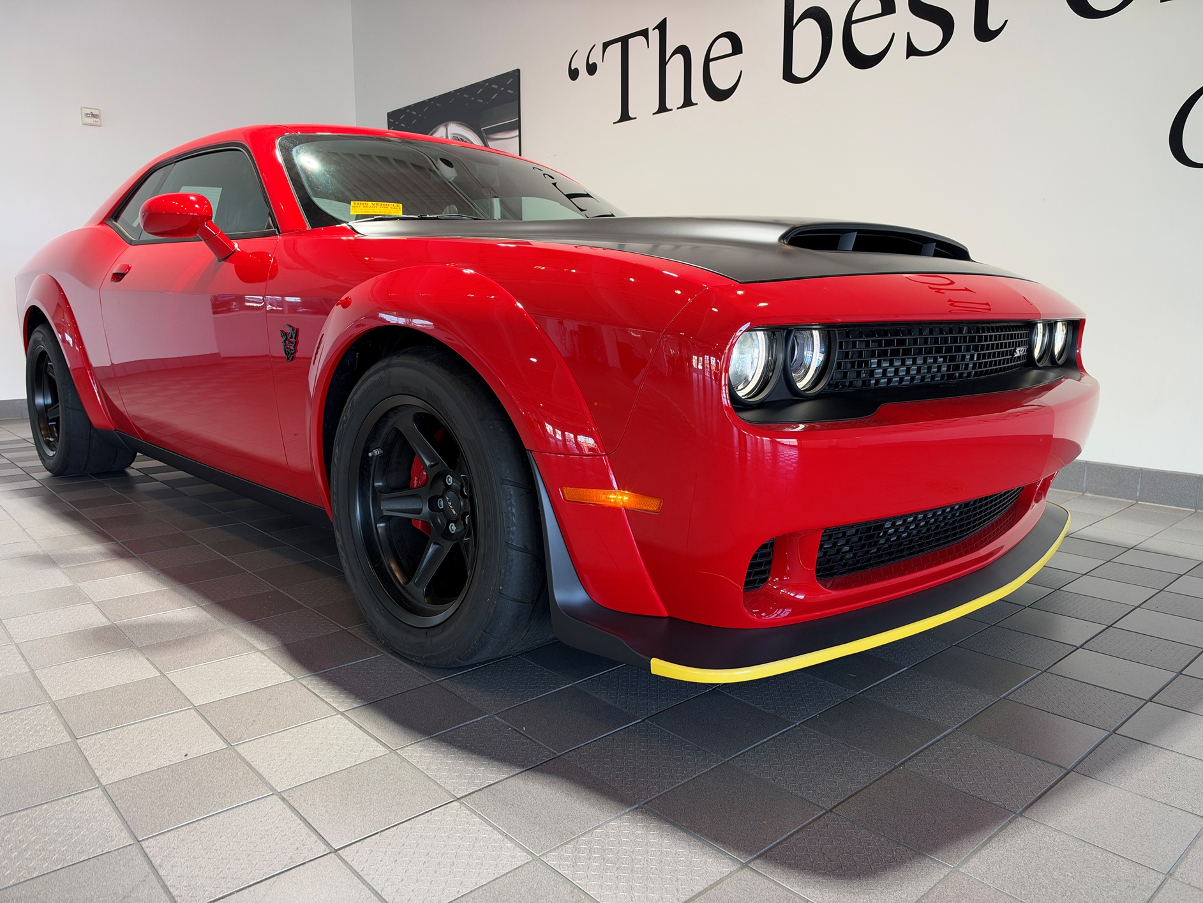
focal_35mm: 24
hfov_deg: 71.6
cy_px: 452
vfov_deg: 56.8
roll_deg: +0.0
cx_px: 602
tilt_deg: -8.9
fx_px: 834
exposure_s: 1/120
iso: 200
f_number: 1.8
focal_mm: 6.93
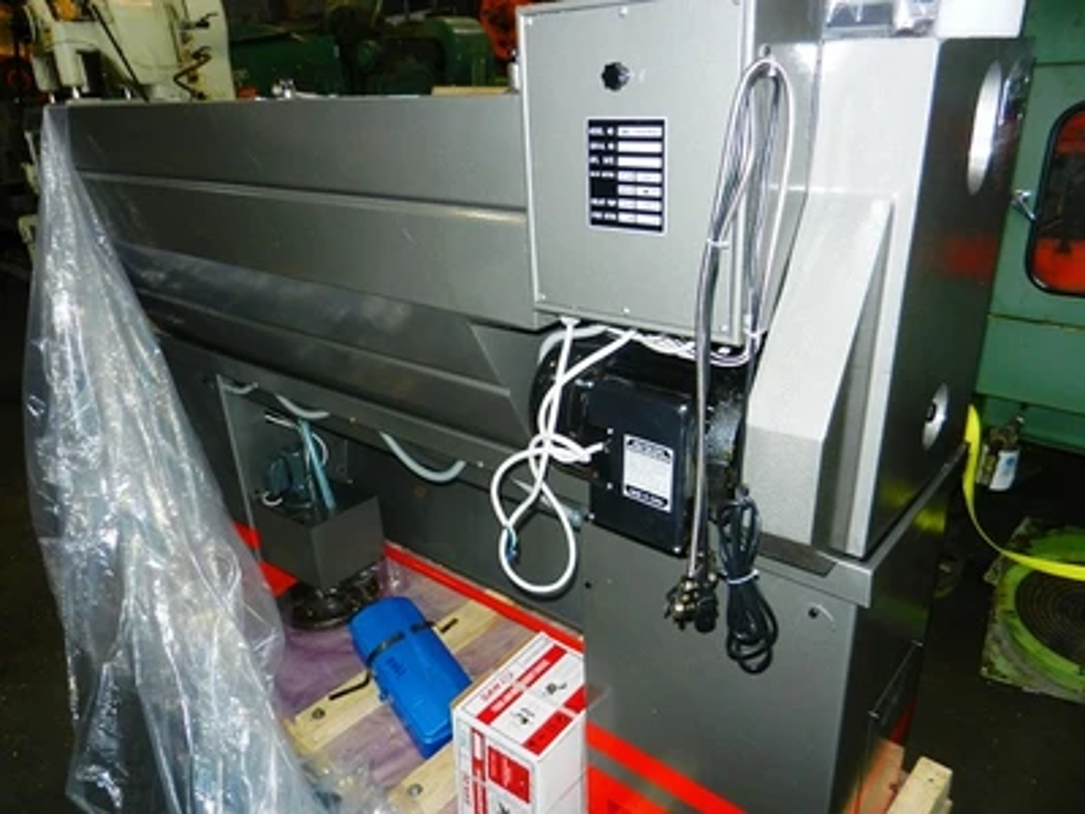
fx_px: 784
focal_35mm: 25
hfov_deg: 69.4
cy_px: 407
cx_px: 542
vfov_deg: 54.9
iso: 200
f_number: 3.5
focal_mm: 4.5
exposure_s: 1/30
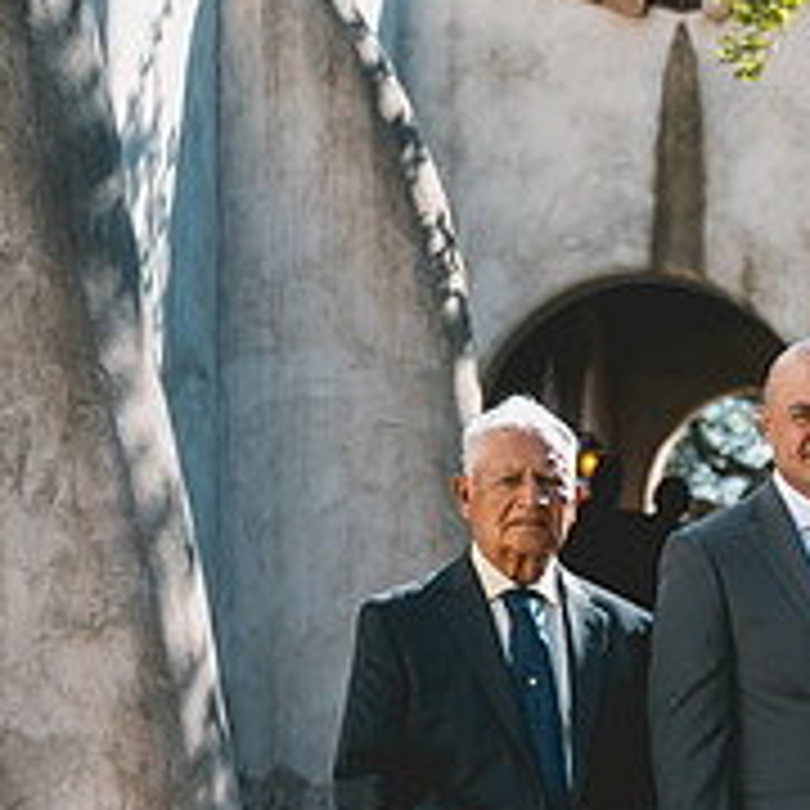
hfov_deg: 11.8
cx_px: 1143
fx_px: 3759
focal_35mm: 142
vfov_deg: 12.2
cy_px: 734
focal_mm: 52
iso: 100
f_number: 2.8
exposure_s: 1/2000
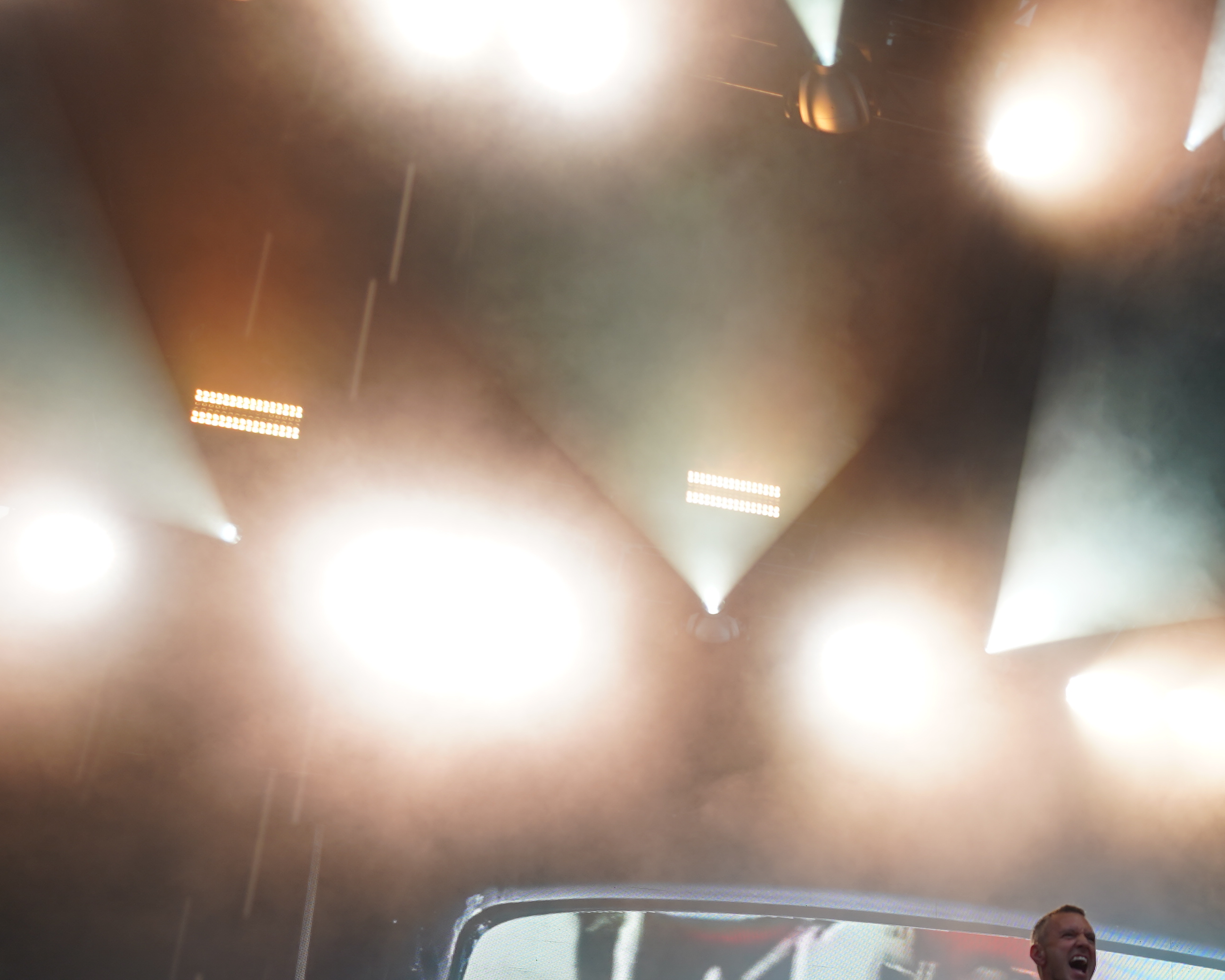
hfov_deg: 34.3
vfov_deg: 27.7
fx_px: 1885
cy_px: 940
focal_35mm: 52
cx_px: 1069
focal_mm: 24
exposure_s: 1/60
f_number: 4
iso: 125
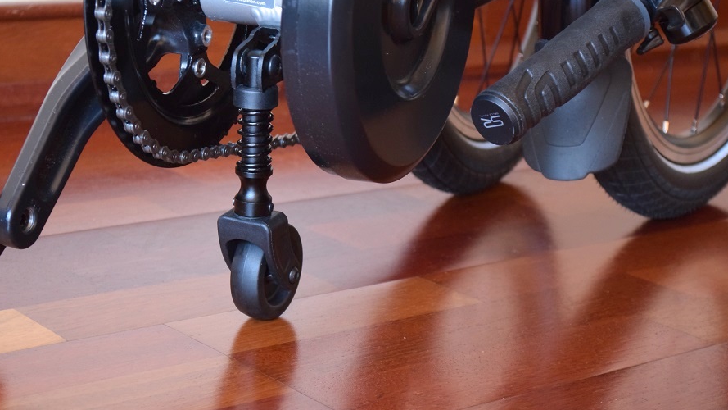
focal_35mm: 88
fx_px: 1690
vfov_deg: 13.8
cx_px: 362
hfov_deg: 24.3
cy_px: 204
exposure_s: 1/40
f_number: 5.6
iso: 2000
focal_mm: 55
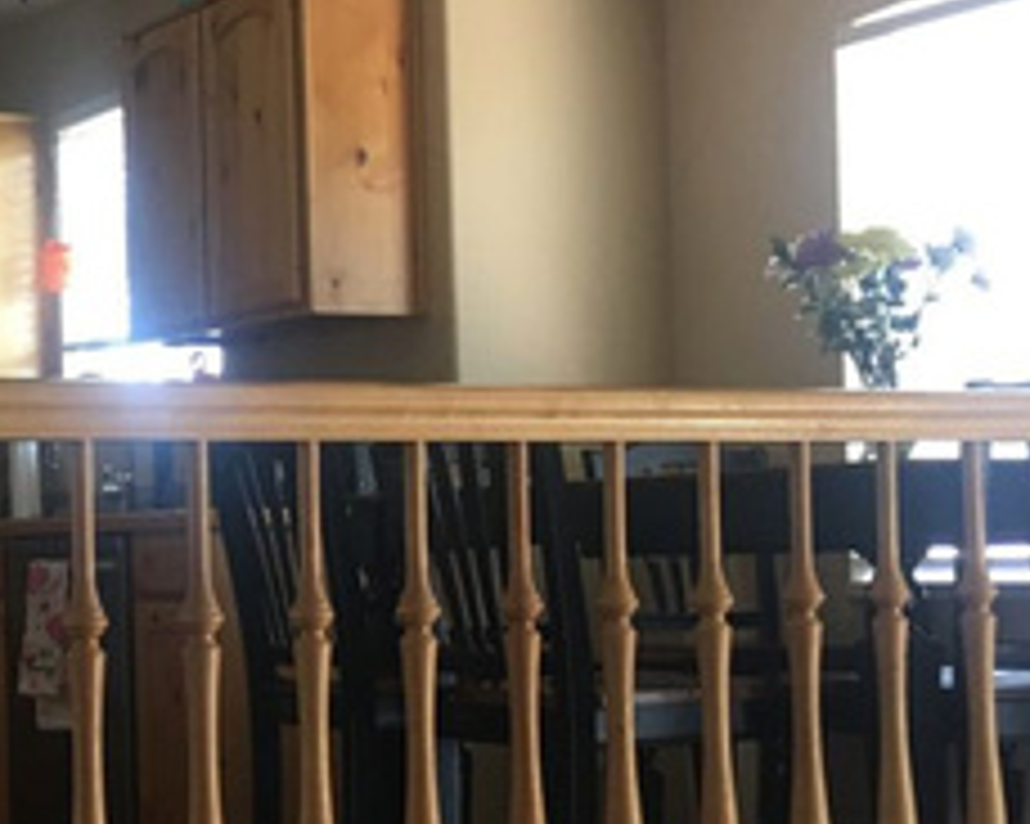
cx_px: -45
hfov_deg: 23.0
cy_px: 491
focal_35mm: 79
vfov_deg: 19.4
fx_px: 2407
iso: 40
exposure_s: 1/15
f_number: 2.2
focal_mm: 4.15
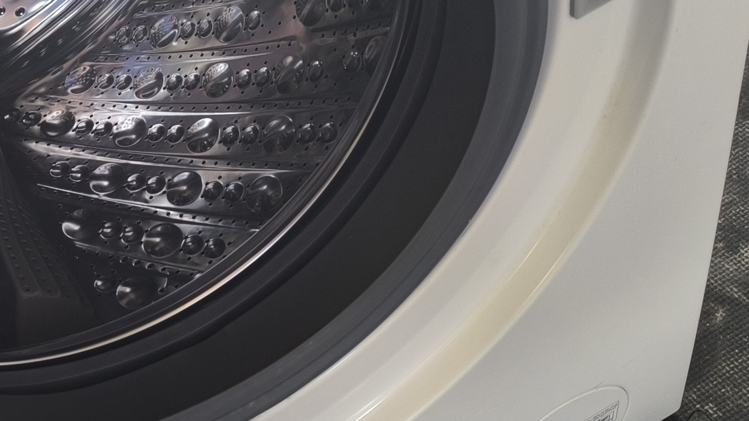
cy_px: 164
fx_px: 1212
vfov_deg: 19.7
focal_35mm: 61
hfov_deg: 33.0
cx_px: 115
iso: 1000
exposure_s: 1/25
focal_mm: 6.14
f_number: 1.65
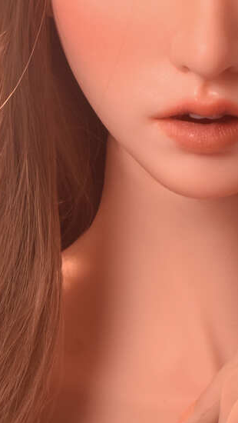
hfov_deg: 4.7
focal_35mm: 257
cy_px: 263
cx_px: 197
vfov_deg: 8.4
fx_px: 2879
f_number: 10
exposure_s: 1/60
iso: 500
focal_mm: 60
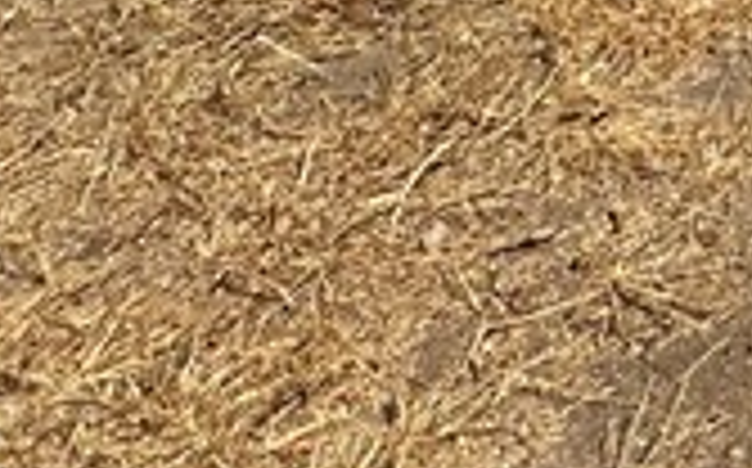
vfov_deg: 9.1
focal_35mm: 91
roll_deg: +0.2
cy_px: -1192
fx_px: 1863
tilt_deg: +2.5
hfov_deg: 16.8
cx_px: 1518
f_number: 2.2
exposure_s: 1/3205
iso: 50
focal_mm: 2.22
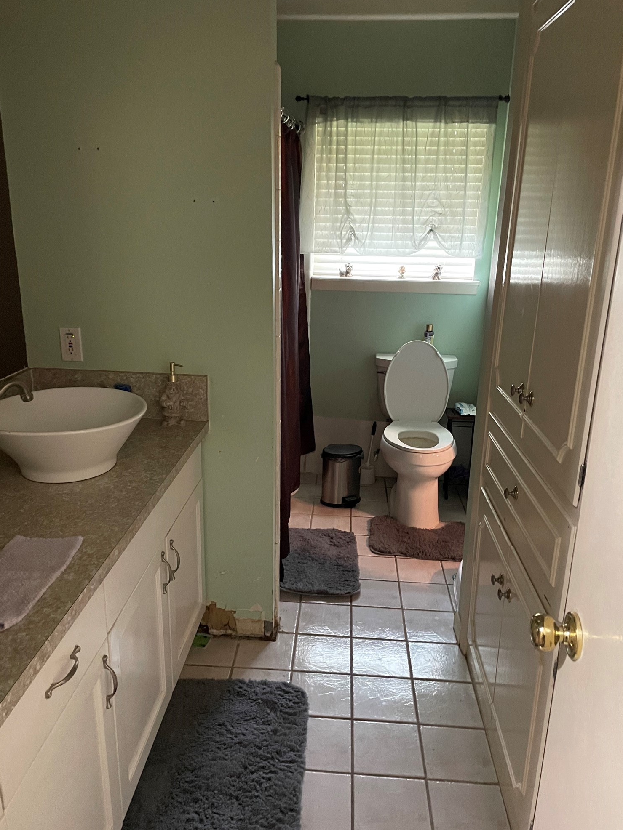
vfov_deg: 65.3
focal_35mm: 27
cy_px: 416
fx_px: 648
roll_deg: -0.1
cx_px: 309
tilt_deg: -12.2
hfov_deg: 51.4
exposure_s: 1/30
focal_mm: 4.2
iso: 640
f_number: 1.6
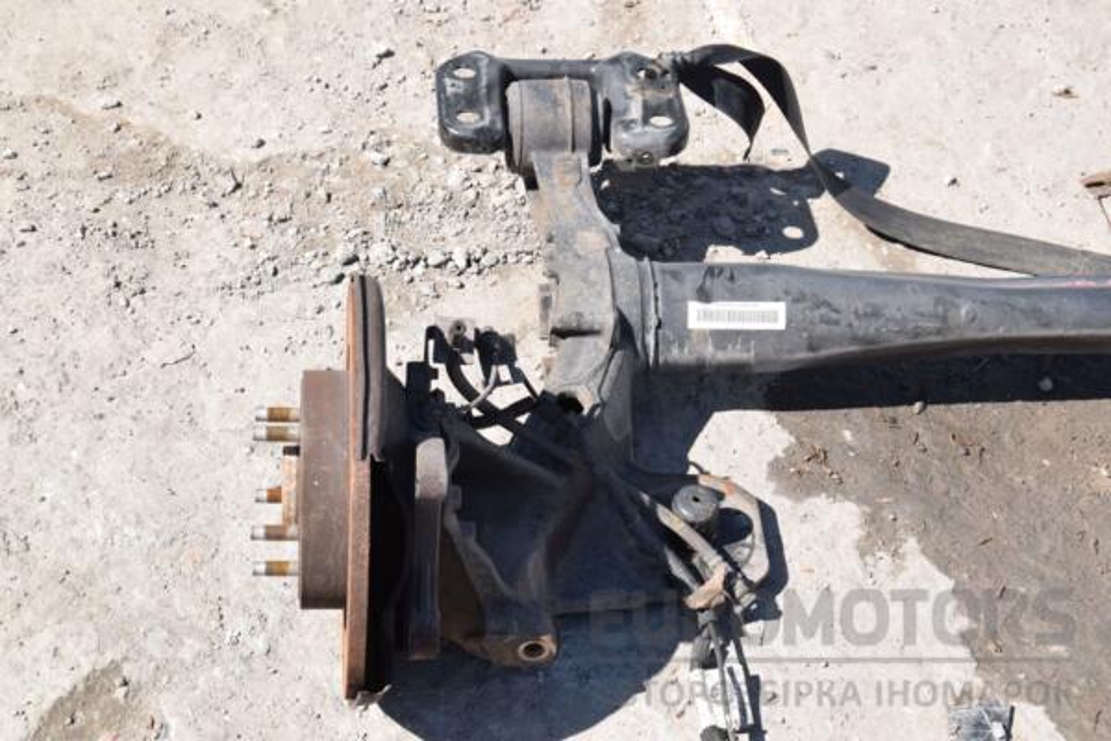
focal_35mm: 75
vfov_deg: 18.2
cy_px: 370
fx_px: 2314
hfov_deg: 27.0
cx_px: 556
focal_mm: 50
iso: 800
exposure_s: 1/500
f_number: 11
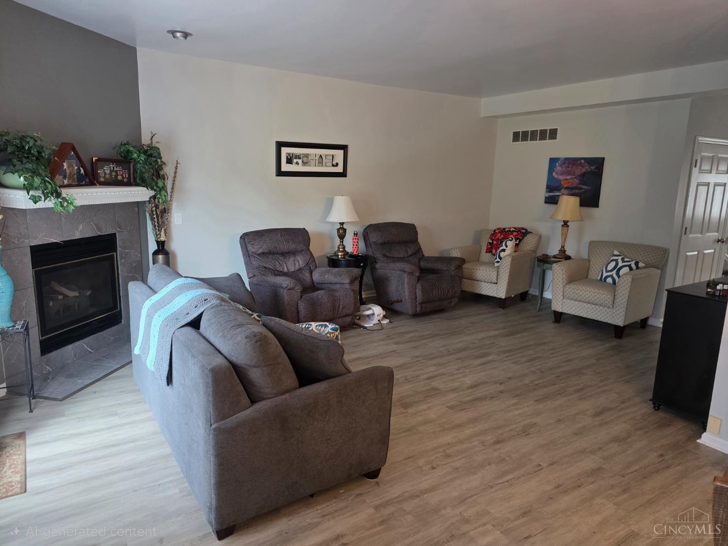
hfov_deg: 73.9
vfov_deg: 58.9
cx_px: 364
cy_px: 273
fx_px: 484
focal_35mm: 23
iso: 250
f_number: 1.7
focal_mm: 6.3
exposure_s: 1/120
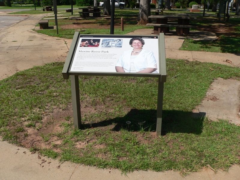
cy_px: 90
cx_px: 120
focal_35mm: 36
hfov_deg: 51.4
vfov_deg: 39.7
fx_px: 250
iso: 80
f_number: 4.6
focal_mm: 6
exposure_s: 1/500
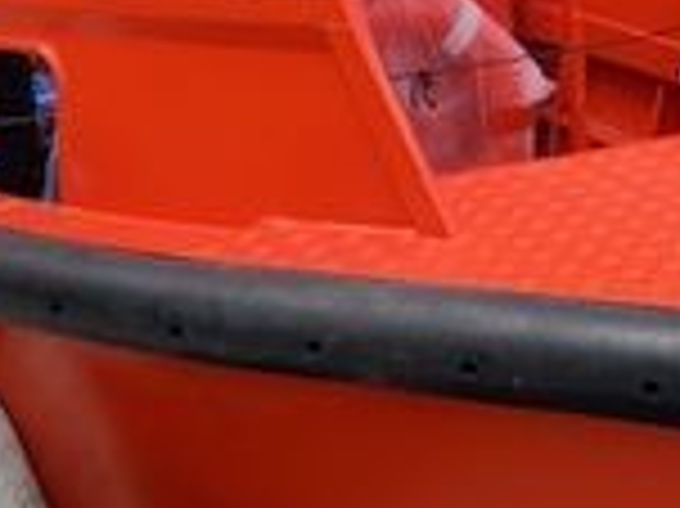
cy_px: 178
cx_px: 414
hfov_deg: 22.7
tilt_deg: -16.7
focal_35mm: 86
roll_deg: +0.9
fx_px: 1688
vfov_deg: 17.1
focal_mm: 4.25
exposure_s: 1/323
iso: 25
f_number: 1.8
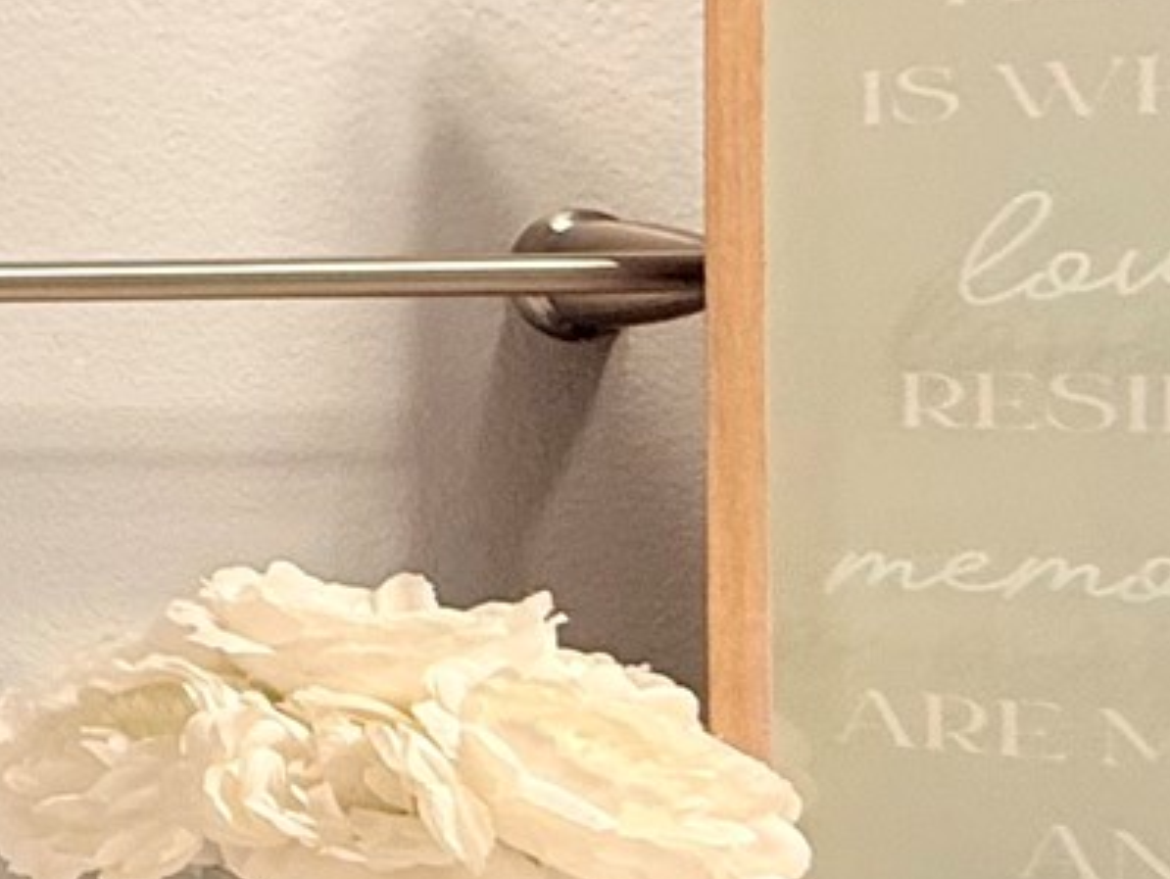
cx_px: -1770
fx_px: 2435
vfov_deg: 20.4
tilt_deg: +0.1
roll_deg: +0.1
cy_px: 288
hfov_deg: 14.4
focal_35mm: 72
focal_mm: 2.22
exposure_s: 1/120
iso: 125
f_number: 2.2
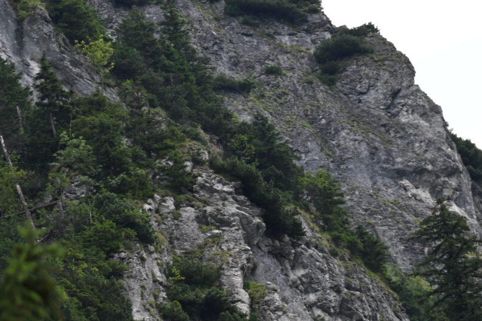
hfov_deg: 3.6
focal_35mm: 575
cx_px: -141
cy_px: -91
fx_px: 7698
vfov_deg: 2.4
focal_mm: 180
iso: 100
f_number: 5.6
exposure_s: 1/250
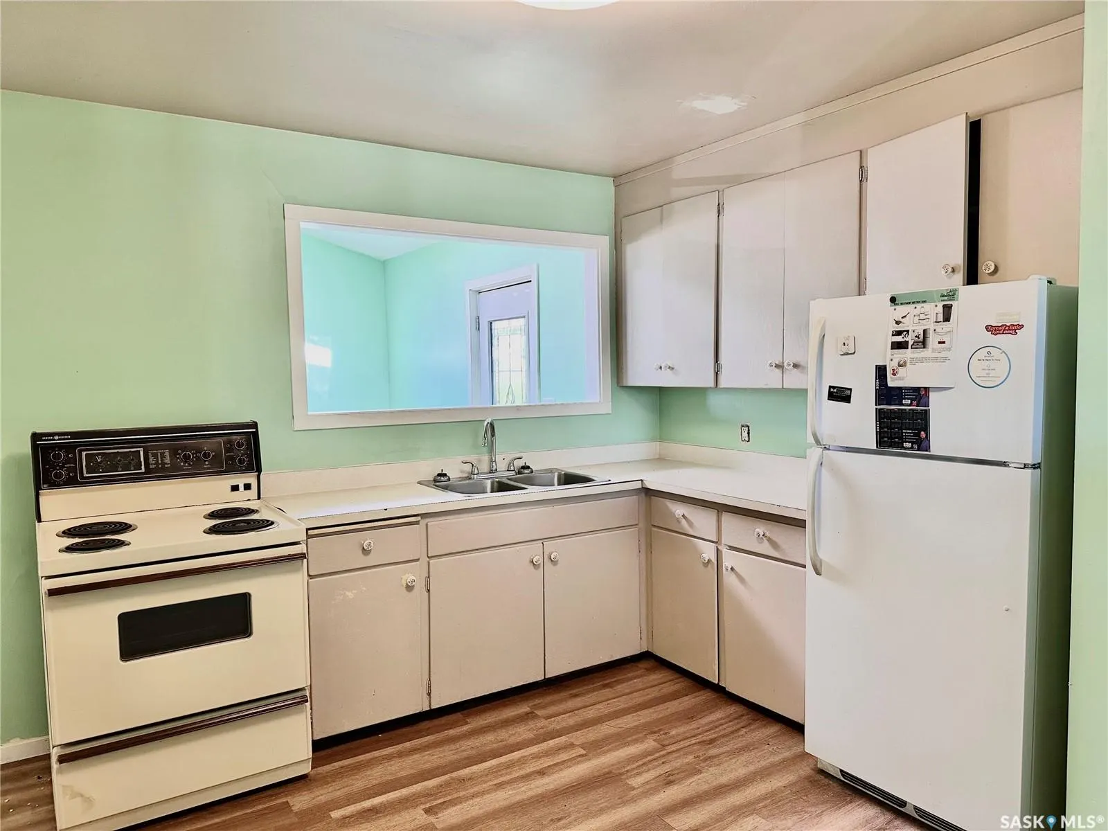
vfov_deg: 56.8
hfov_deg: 71.6
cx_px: 554
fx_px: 768
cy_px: 416
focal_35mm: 24
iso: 160
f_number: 1.78
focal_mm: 6.86
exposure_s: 1/120
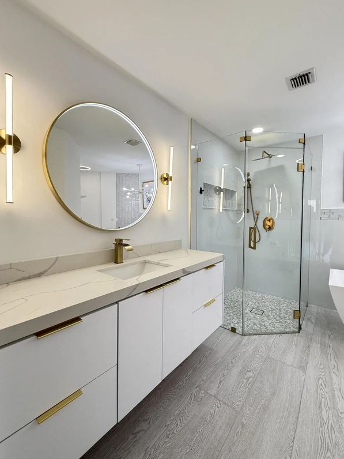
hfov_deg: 81.7
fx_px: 199
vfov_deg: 98.2
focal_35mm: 15
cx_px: 180
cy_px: 224
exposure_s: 1/120
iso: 125
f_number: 2.2
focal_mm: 2.22
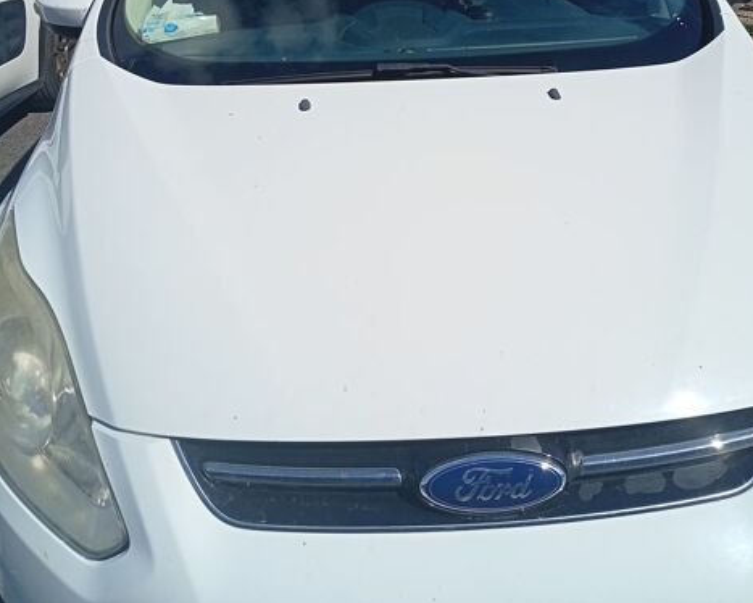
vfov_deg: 39.0
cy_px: 93
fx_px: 803
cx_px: 384
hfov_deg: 50.3
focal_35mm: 36
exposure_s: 1/1508
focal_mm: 3.98
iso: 50
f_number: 1.8
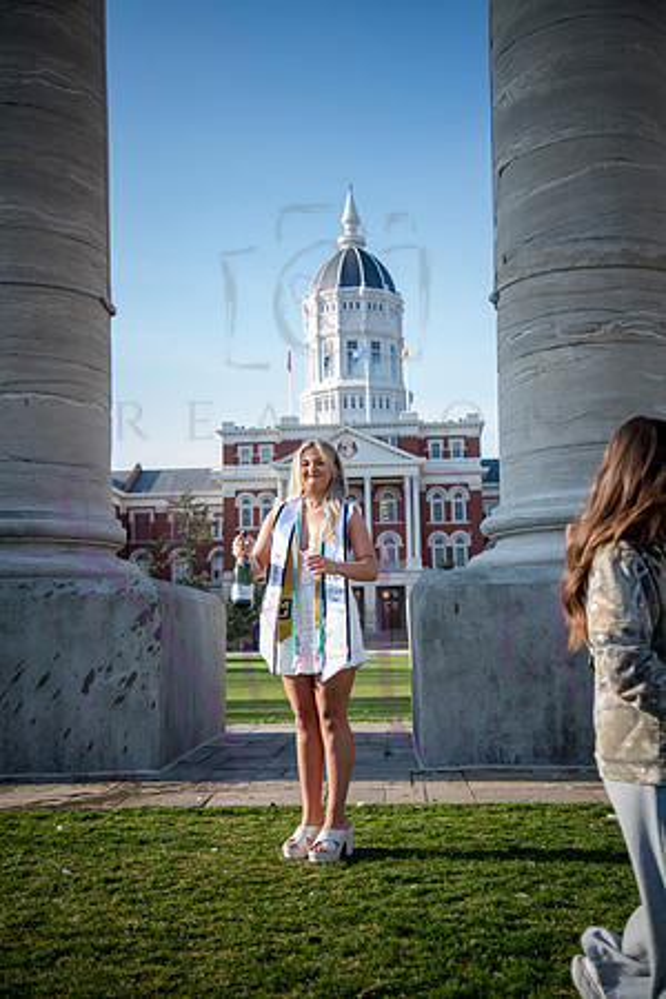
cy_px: 500
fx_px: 1054
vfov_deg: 50.7
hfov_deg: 35.1
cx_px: 333
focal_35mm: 38
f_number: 4.5
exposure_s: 1/1000
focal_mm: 38
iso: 500
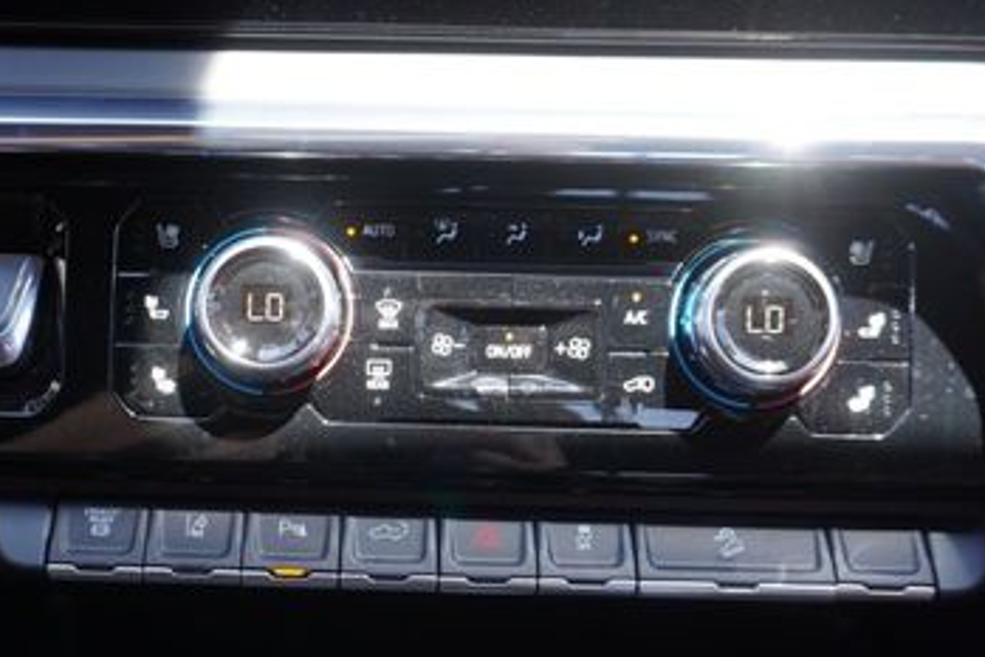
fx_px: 1204
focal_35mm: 44
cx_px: 330
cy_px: 409
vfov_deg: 30.4
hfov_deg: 43.9
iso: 320
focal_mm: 16
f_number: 4
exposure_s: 1/60
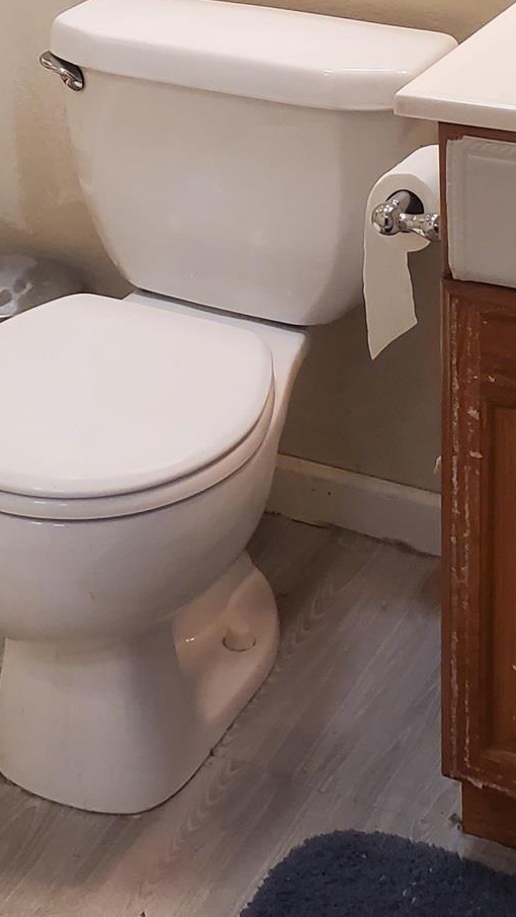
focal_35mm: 72
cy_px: -54
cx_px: 92
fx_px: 1750
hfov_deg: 16.6
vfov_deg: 27.2
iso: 200
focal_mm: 4.3
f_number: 2.4
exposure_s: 1/120
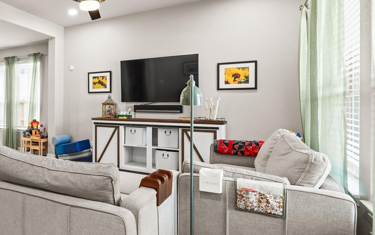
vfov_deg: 46.0
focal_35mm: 27
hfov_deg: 61.7
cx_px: 66
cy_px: 110
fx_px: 276
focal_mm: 16
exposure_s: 2.5
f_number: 9
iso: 200
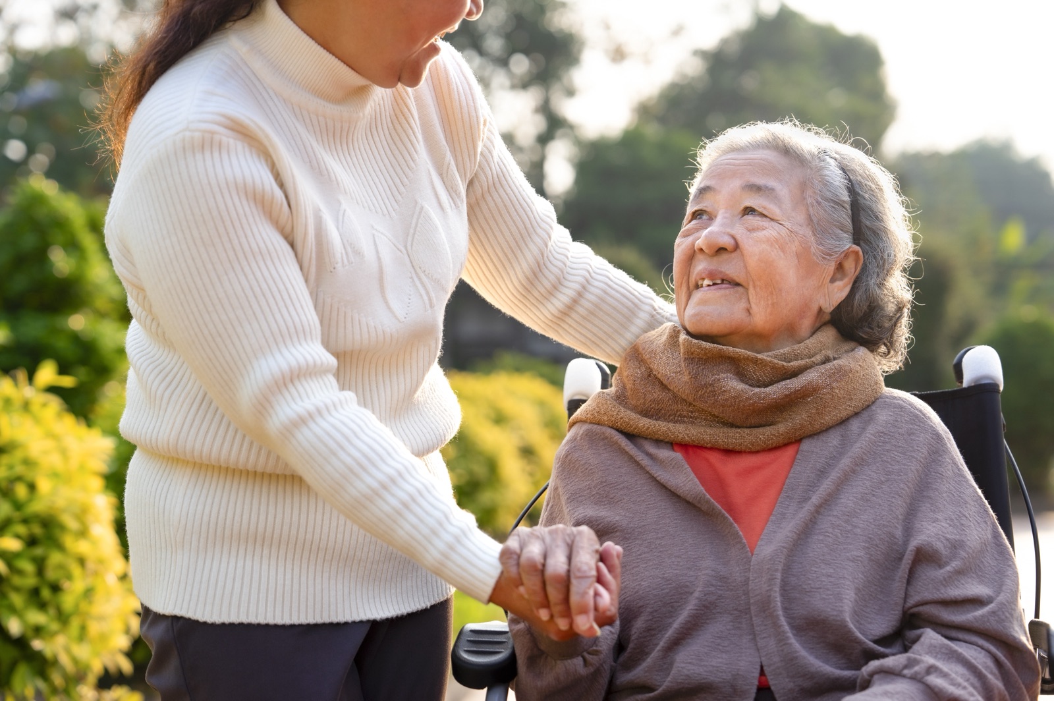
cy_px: 350
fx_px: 2048
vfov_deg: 19.4
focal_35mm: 70
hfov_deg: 28.9
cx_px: 527
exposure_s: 1/500
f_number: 3.5
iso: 100
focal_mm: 70
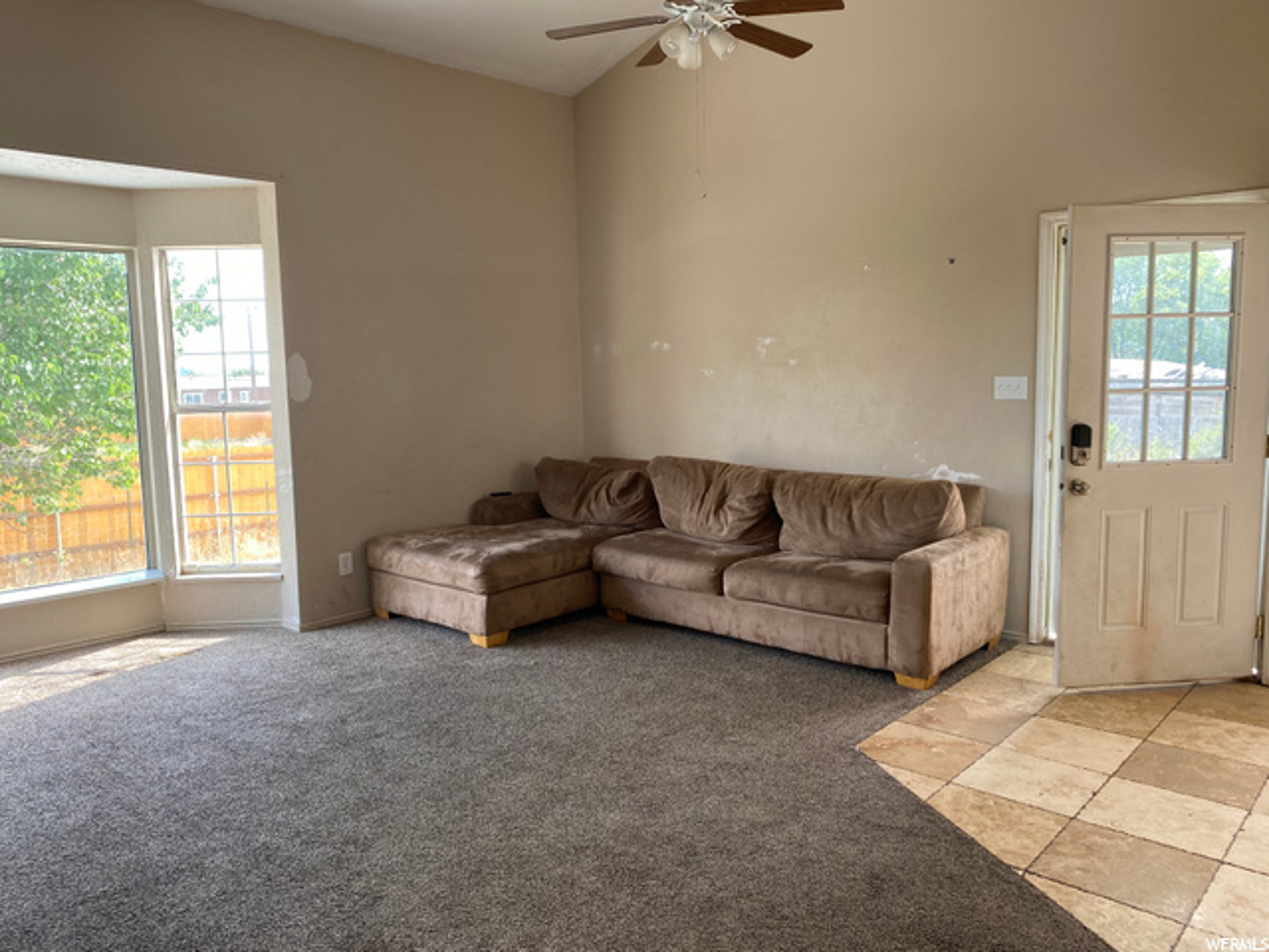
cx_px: 634
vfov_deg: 53.1
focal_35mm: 26
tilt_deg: -6.3
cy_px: 476
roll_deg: +1.5
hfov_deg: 67.3
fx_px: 953
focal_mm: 4.25
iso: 50
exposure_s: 1/122
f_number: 1.8
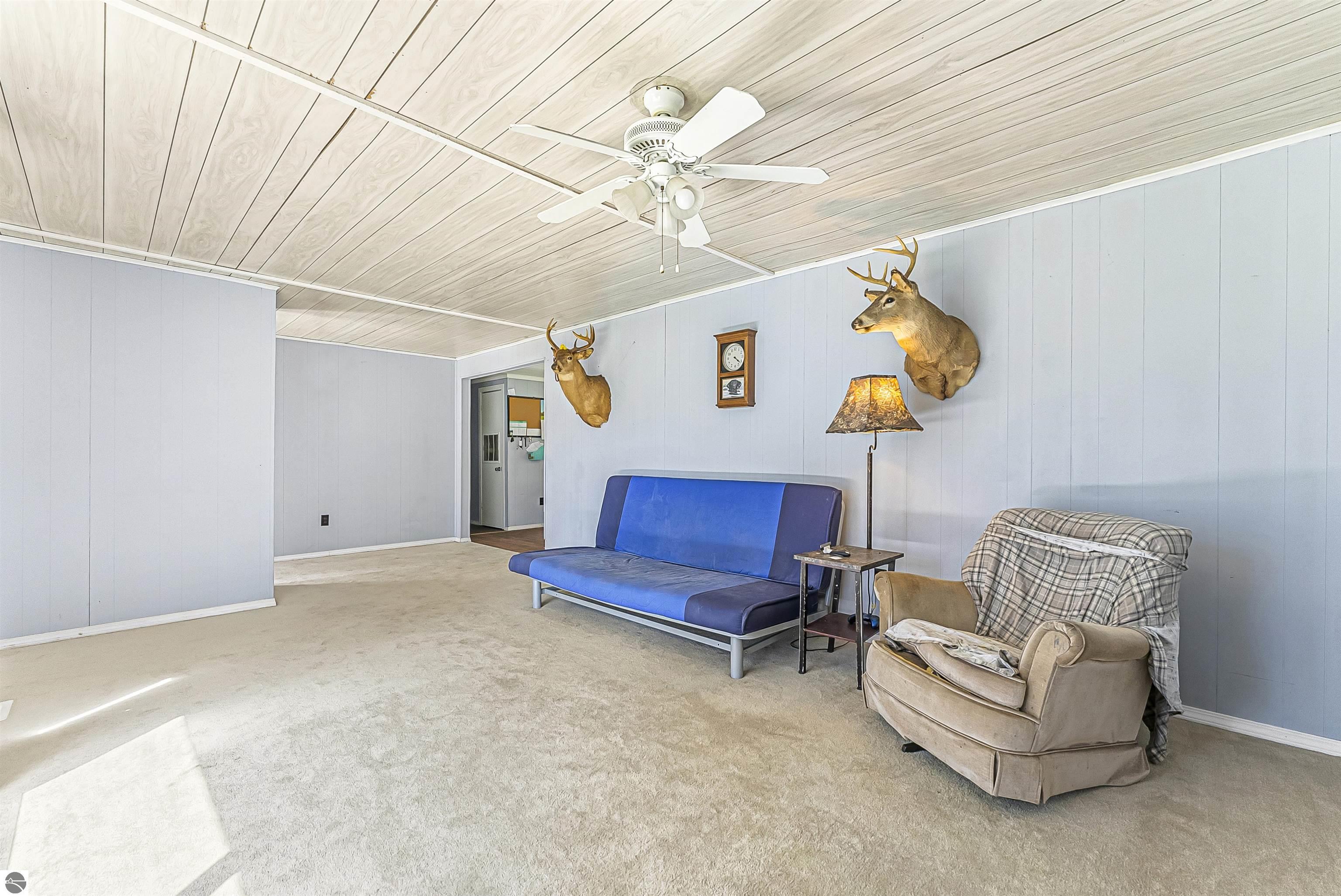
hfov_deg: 101.9
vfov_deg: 78.9
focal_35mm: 15
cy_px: 448
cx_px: 670
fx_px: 544
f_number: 7.1
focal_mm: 14.6
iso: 1000
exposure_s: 1/30
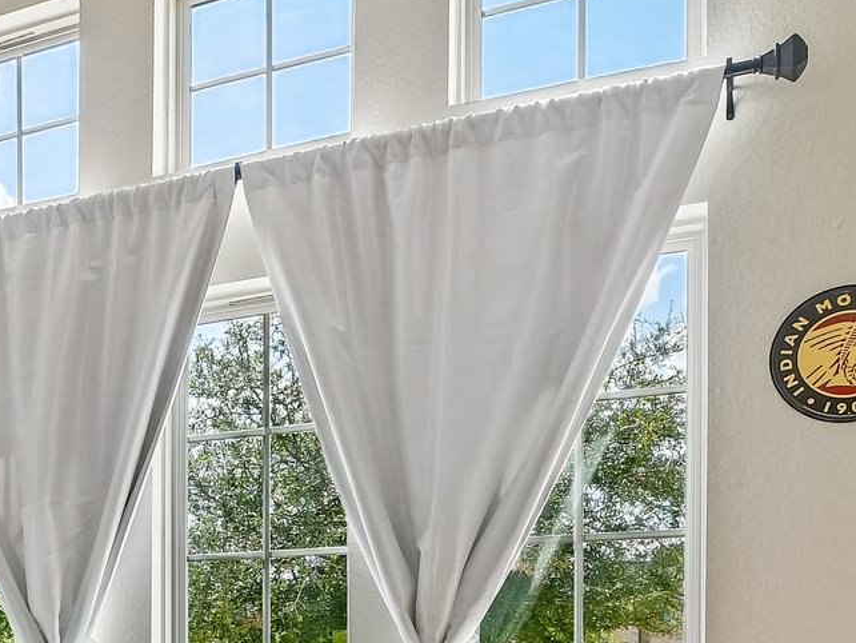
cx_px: 91
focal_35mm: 46
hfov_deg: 38.5
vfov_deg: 29.9
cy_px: 604
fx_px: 1138
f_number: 8
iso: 400
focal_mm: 10
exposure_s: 1/320
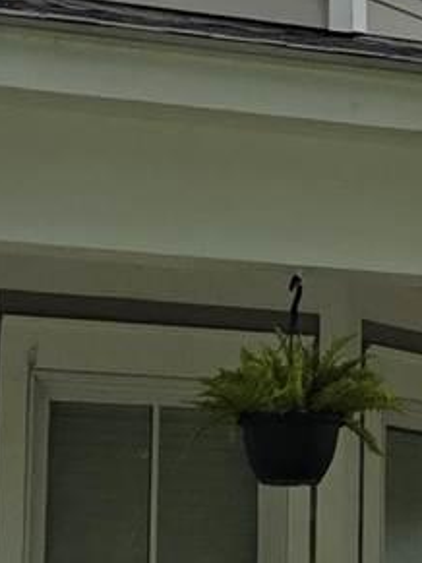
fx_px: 2960
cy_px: 164
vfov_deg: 10.9
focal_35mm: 182
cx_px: 612
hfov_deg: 8.0
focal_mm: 6.3
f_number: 1.7
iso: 80
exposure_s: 1/5447
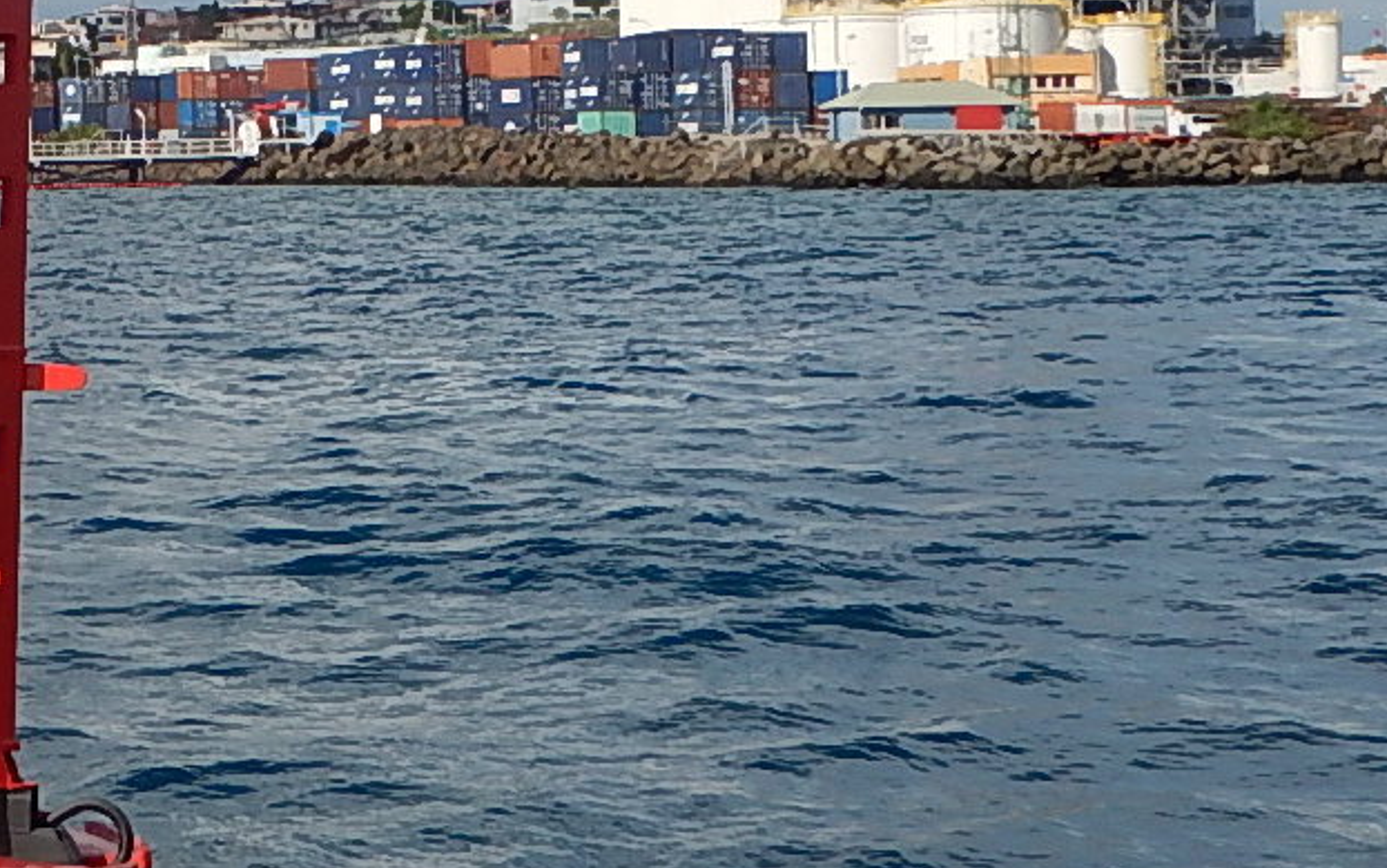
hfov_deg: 18.3
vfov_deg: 11.9
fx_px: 4121
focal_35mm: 109
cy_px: -49
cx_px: -165
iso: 125
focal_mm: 7.2
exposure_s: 1/400
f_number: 8.4
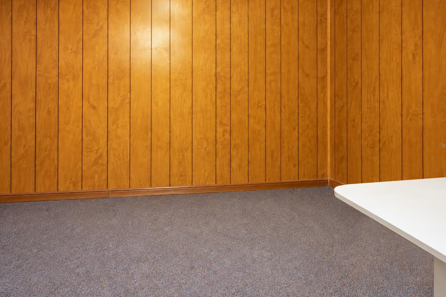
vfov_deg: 59.5
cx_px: 231
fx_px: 260
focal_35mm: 21
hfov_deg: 81.2
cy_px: 145
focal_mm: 20
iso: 100
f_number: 13
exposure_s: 20
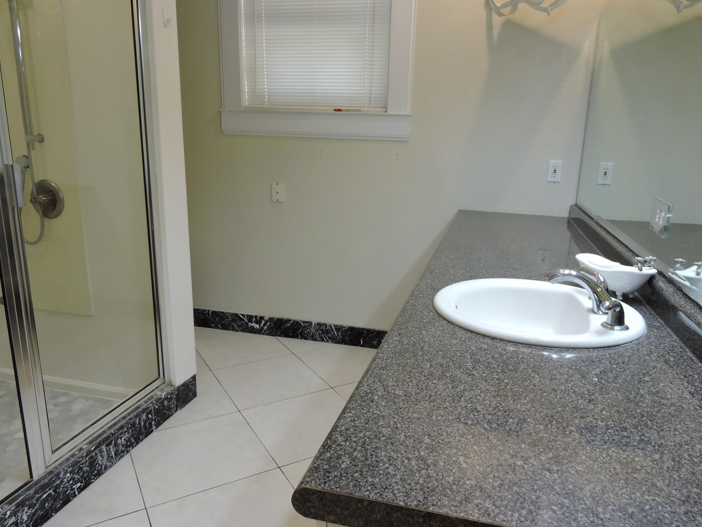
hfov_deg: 69.4
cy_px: 269
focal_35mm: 25
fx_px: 507
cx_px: 364
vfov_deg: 54.9
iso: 250
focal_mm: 4.3
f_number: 3.3
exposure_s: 1/30
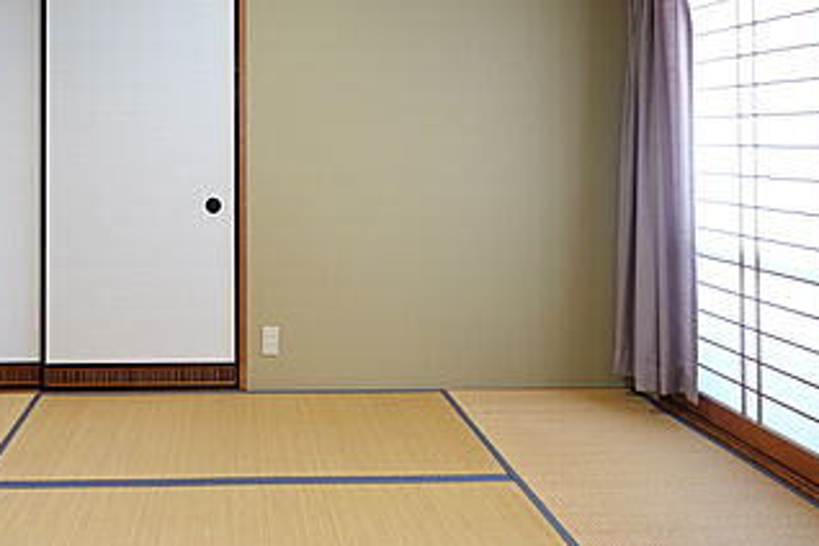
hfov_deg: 54.2
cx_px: 245
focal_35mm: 34
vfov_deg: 37.7
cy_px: 124
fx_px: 773
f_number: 2
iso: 125
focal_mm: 6.9
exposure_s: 1/40
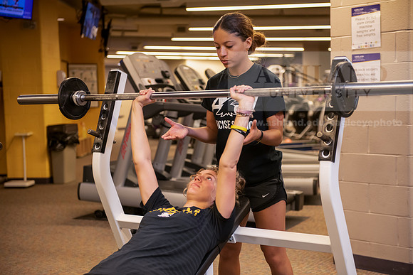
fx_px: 688
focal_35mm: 60
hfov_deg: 33.4
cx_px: 206
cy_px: 138
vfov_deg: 22.6
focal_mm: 60
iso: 1000
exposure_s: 1/200
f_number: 3.2
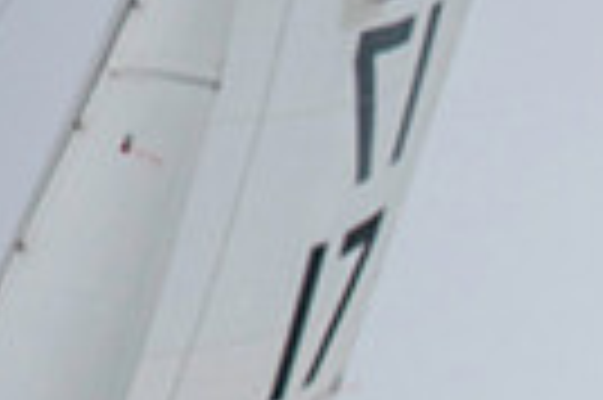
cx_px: 1251
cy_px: 856
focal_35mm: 1986
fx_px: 33225
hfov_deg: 1.0
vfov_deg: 0.7
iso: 250
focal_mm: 300
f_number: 4
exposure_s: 1/3200
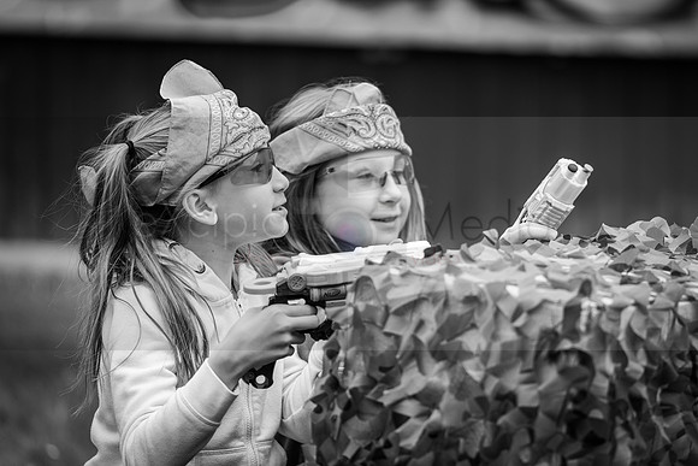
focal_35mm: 235
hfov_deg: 8.8
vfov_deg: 5.8
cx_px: 406
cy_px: 197
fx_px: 4558
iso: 100
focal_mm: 200
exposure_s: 1/160
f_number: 2.8
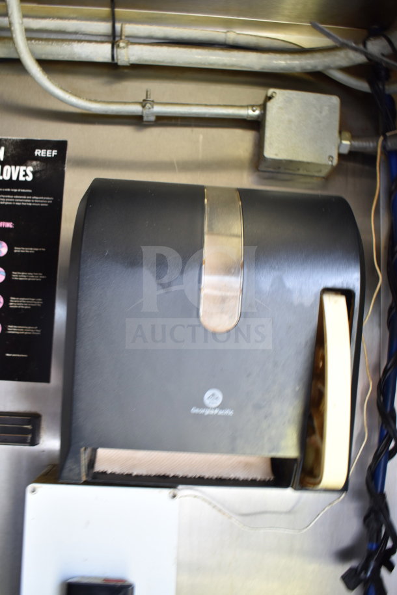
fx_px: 521
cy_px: 298
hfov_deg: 41.7
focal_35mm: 32
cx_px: 198
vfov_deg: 59.5
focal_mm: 21
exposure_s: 1/30
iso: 400
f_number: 3.8
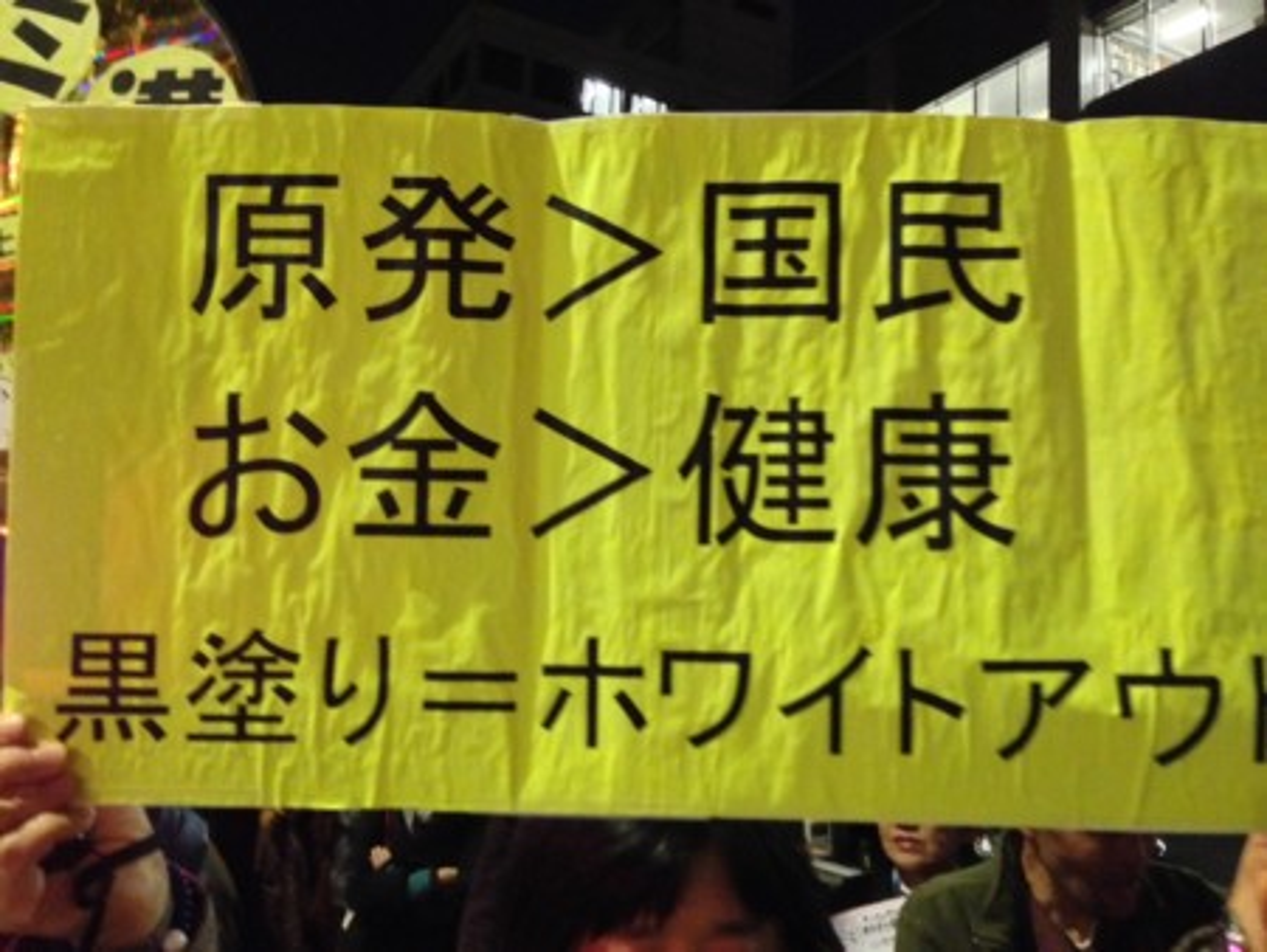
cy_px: 476
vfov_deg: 43.0
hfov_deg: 55.3
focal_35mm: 33
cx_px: 634
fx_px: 1208
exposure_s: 1/15
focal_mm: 4.12
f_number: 2.4
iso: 800
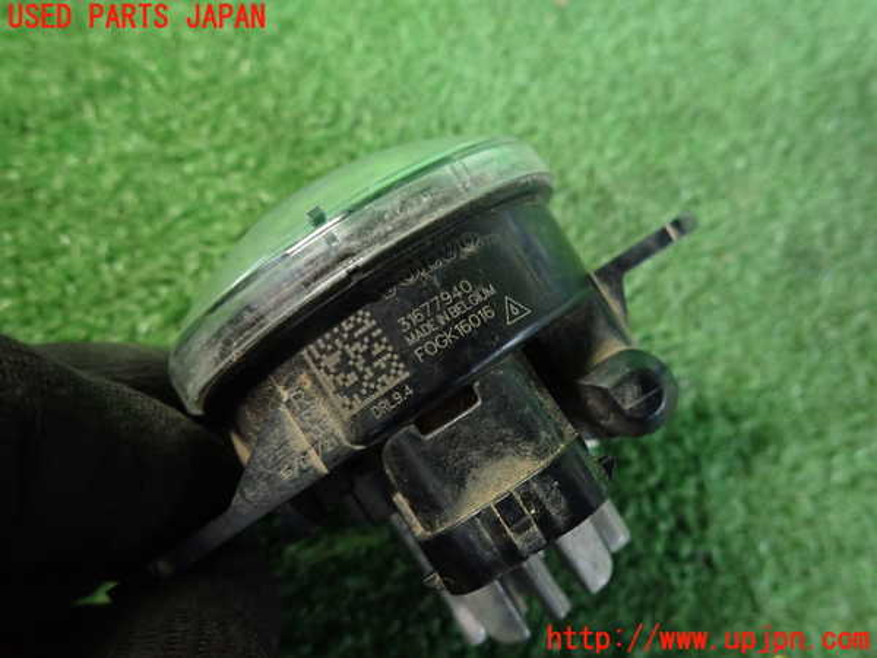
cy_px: 329
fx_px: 633
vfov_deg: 54.9
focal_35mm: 25
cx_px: 438
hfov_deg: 69.4
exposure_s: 1/30
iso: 500
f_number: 2
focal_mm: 4.5
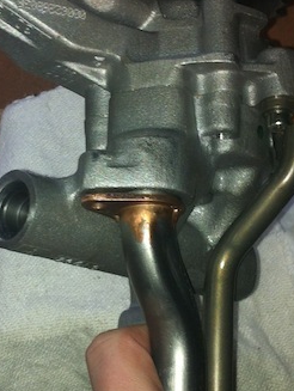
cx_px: 80
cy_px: 194
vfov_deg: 23.8
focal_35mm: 82
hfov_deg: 17.9
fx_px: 927
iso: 80
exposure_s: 1/20
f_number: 2.8
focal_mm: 3.85
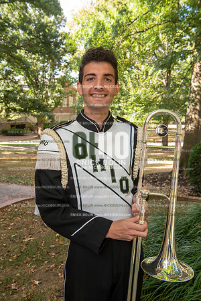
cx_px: 100
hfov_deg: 33.4
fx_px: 335
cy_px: 150
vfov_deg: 48.5
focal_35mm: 40
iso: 500
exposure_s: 1/100
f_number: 8
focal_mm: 40
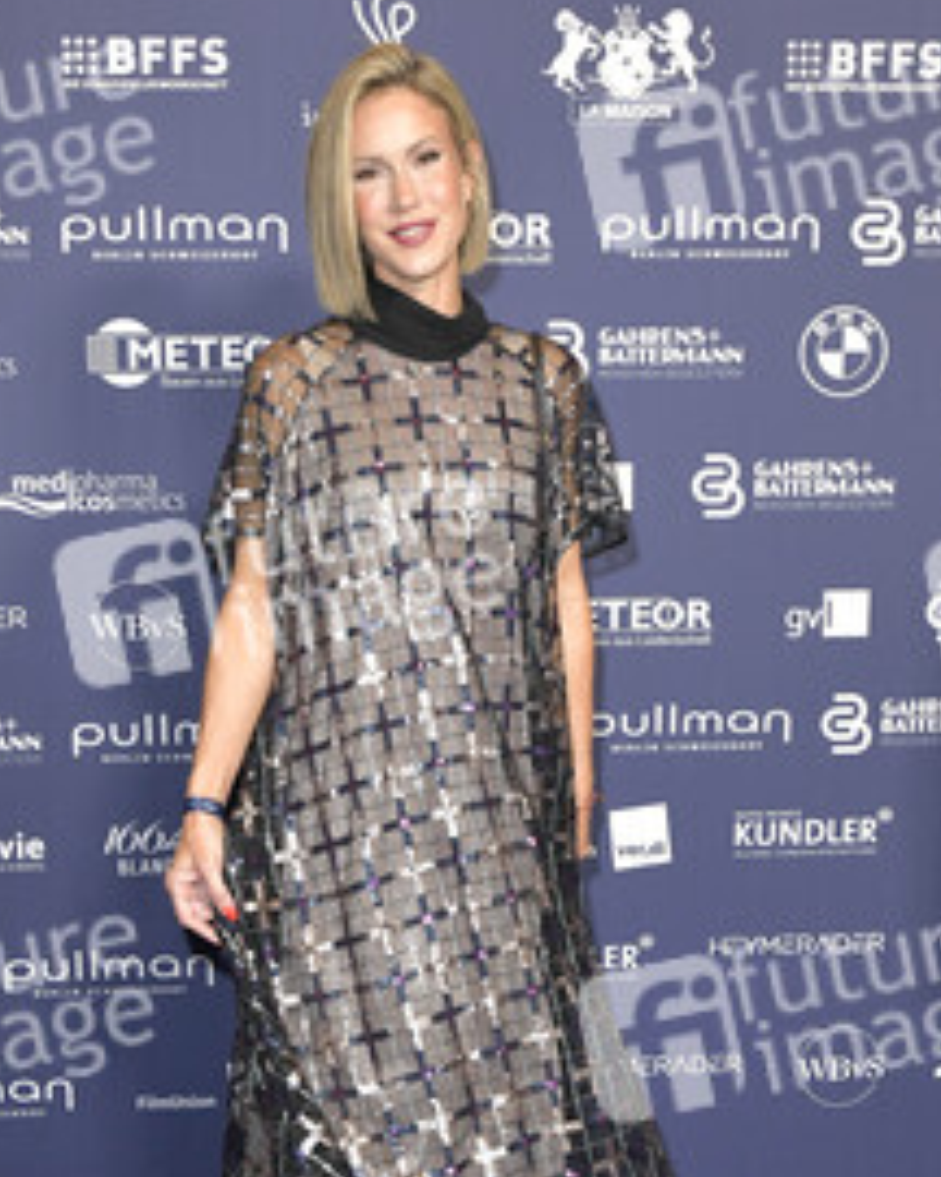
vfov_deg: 42.2
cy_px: 802
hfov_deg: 34.8
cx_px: 405
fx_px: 1497
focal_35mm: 43
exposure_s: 1/250
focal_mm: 31
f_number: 6.3
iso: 2000
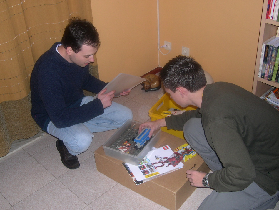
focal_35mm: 41
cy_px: 105
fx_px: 330
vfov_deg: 35.1
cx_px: 133
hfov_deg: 45.8
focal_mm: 8
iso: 110
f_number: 2.8
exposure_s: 1/60
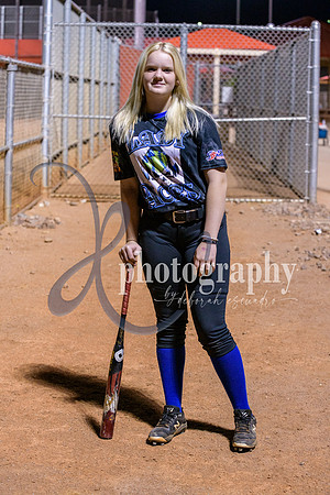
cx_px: 165
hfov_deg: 19.5
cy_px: 248
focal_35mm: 70
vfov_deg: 28.8
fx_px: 962
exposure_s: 1/250
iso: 4000
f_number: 5
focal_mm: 70
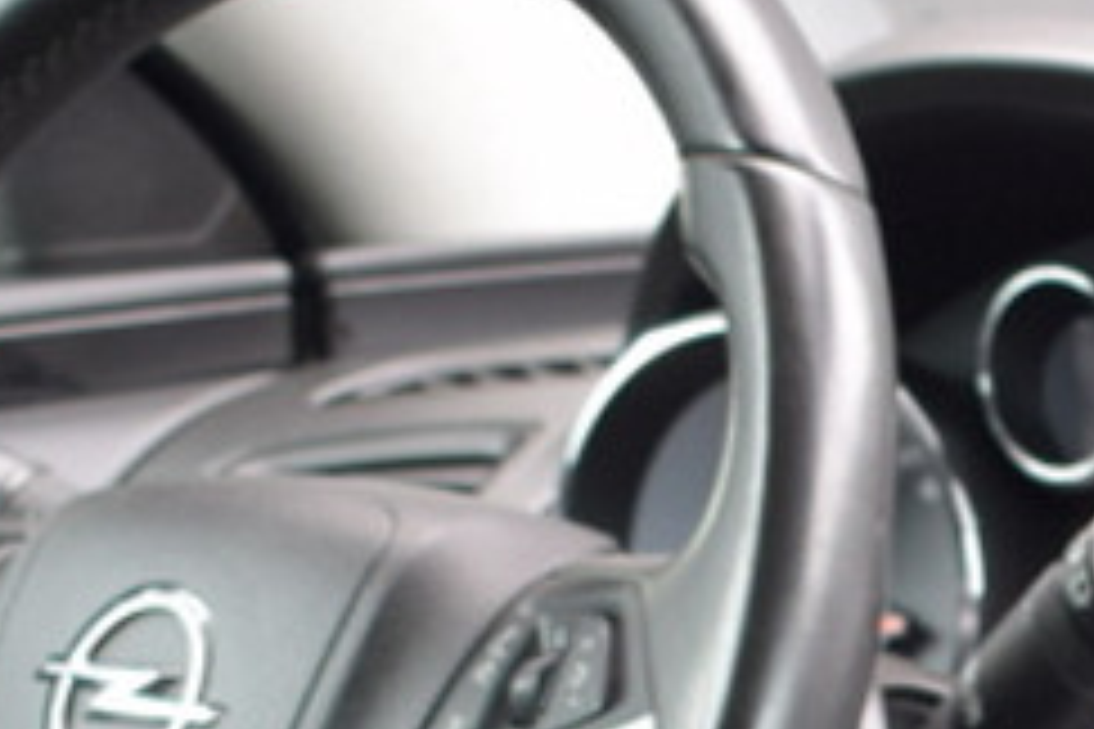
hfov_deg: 10.5
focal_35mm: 190
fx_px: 5773
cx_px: 1535
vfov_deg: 7.1
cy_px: 1280
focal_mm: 22
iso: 400
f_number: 5
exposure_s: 1/100
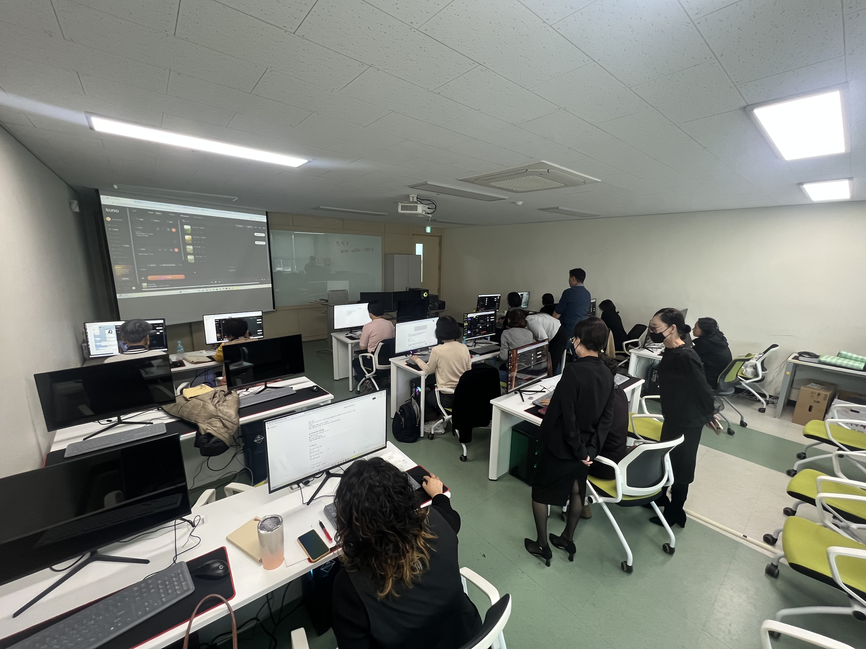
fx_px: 325
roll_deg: -1.3
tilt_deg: -11.0
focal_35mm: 13
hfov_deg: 106.2
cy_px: 324
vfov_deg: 89.9
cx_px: 433
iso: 250
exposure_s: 1/120
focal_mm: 1.57
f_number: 1.8
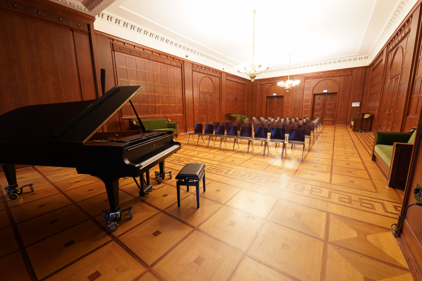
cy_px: 140
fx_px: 164
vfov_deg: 81.2
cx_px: 211
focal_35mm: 14
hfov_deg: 104.3
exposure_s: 1
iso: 160
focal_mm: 14
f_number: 7.1
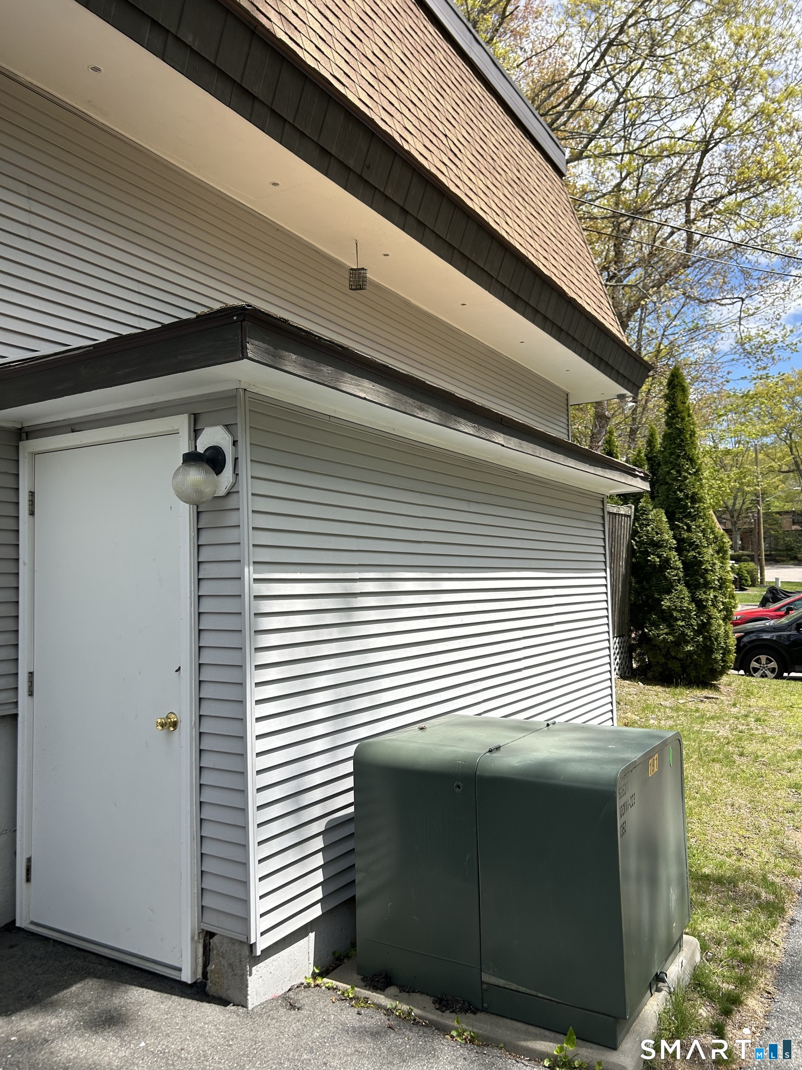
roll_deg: +1.1
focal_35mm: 26
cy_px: 535
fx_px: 803
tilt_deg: +4.4
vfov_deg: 67.3
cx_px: 401
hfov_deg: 53.1
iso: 50
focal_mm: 5.7
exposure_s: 1/3257
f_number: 1.5
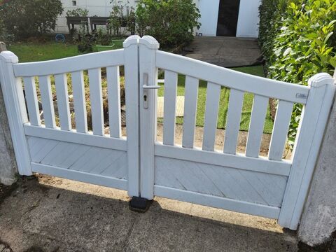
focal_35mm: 25
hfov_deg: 69.4
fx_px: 243
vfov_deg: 54.9
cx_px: 168
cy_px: 126
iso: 32
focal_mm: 3.08
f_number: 2
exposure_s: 1/965
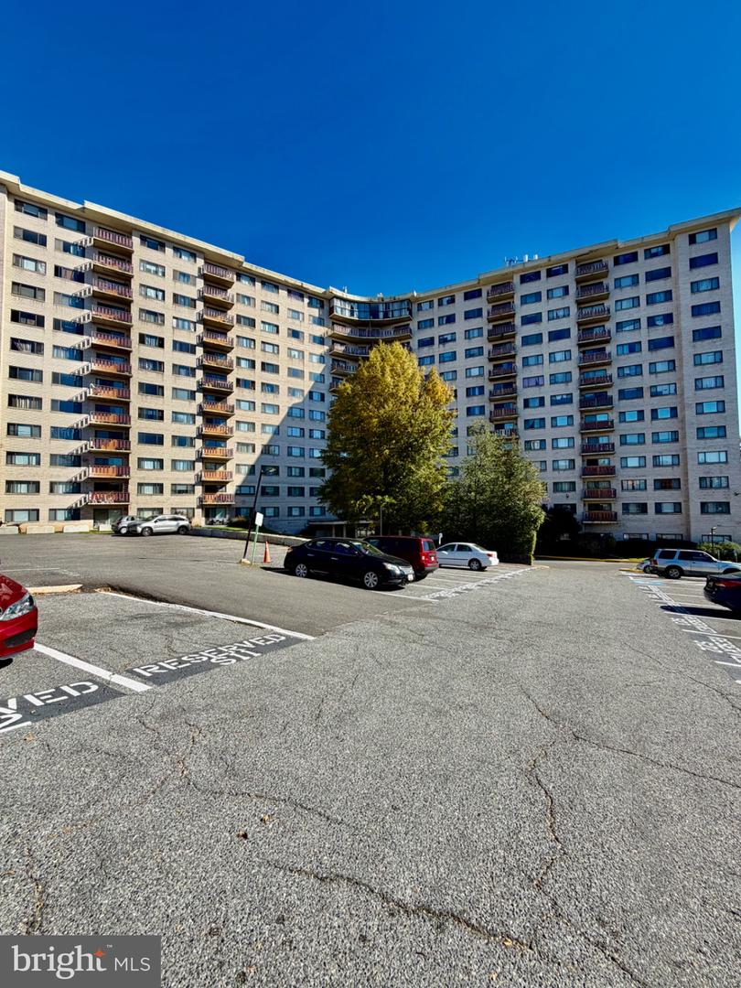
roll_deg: +1.1
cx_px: 370
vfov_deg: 102.1
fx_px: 400
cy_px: 494
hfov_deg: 85.7
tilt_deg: +2.8
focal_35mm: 14
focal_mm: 2.22
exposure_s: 1/770
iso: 25
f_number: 2.2
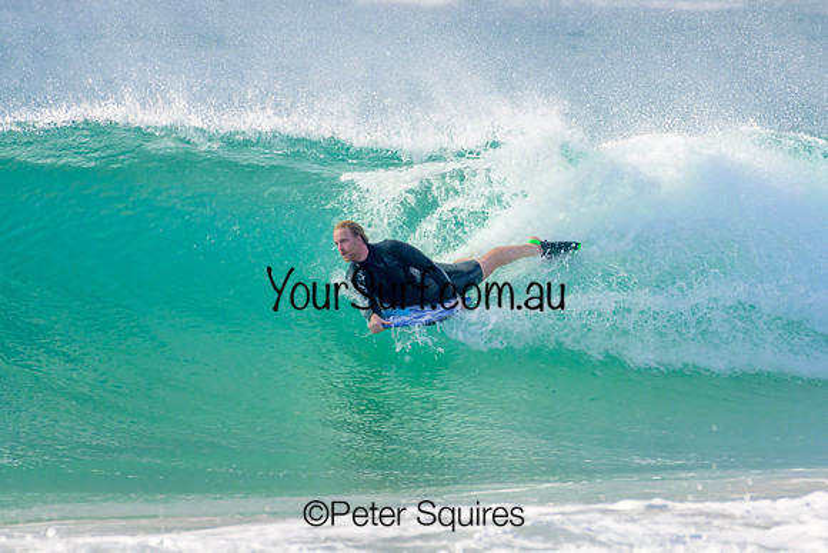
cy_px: 276
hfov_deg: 2.1
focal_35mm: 1000
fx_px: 23004
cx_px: 414
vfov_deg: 1.4
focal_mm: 1000
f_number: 11
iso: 1400
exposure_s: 1/2000
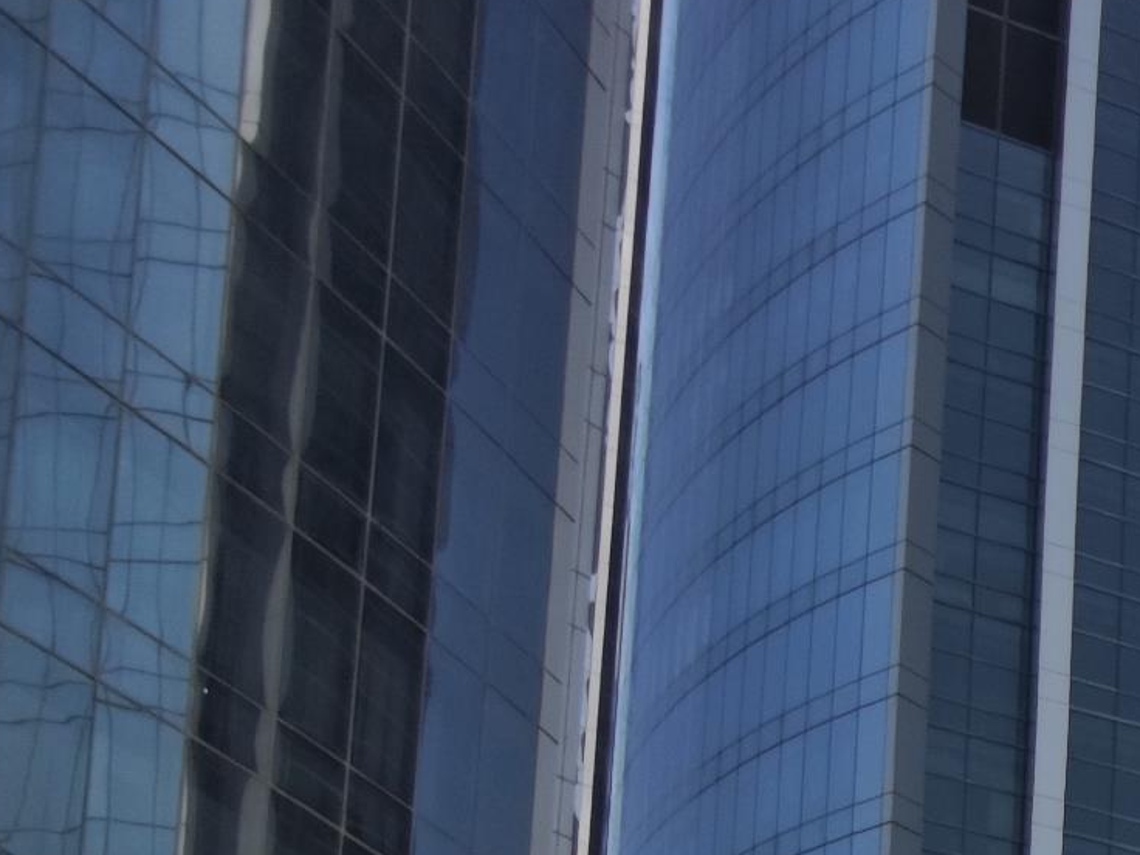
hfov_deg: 18.9
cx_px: 2215
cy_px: 1820
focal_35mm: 70
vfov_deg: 15.6
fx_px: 2305
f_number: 2.2
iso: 50
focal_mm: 2.13
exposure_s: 1/976
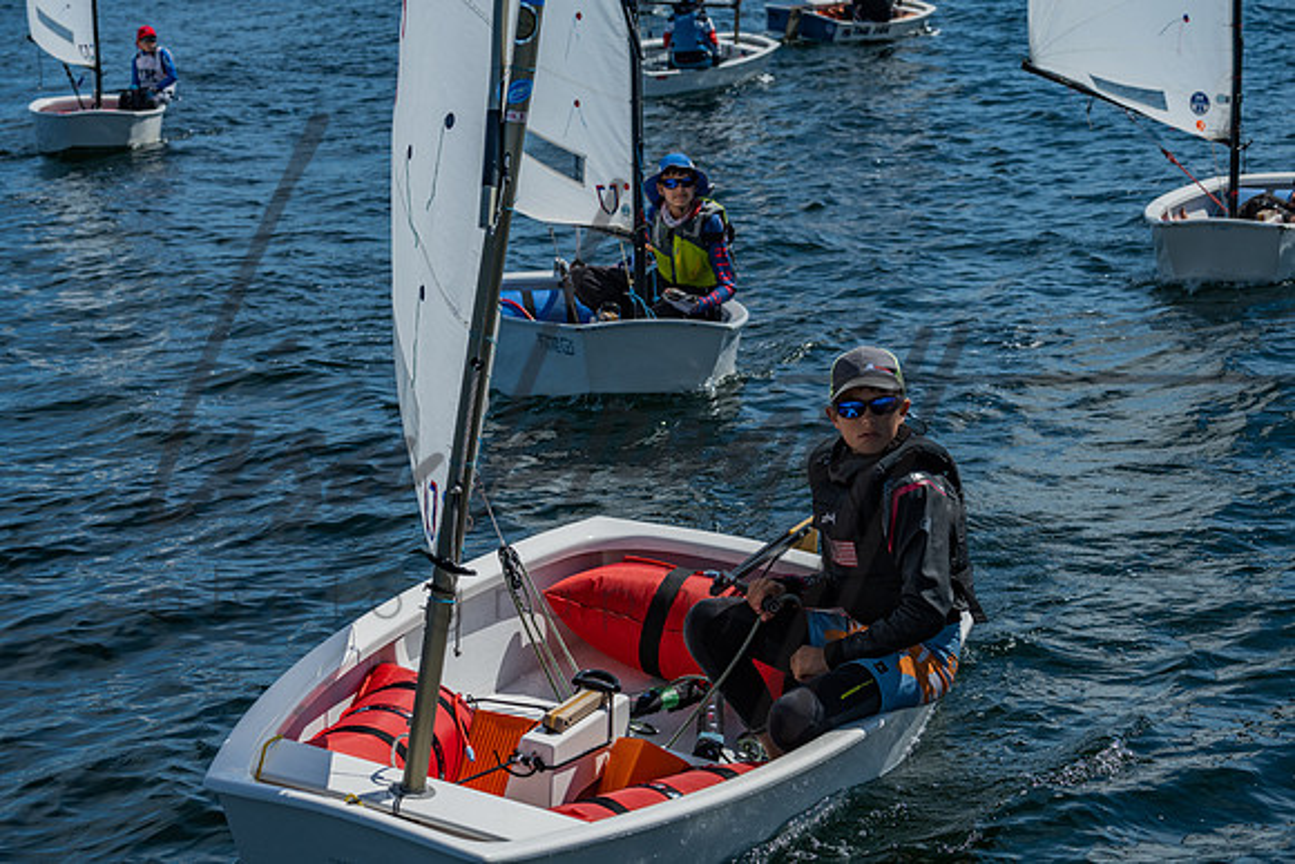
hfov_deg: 20.4
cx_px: 648
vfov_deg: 13.7
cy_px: 432
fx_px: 3598
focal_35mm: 100
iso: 100
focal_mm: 100
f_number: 8
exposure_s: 1/500
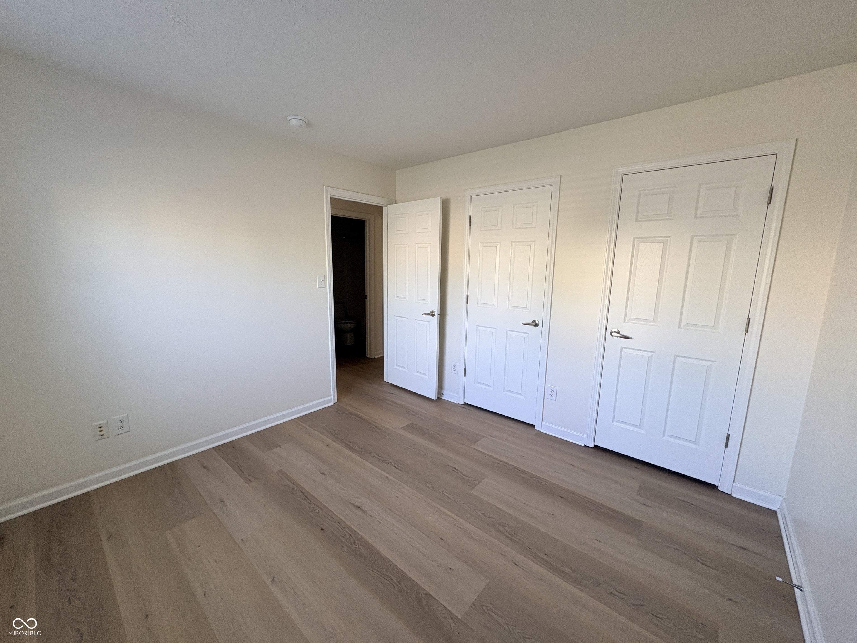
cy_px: 322
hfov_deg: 102.1
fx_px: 347
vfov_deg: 85.7
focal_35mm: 14
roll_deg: -1.2
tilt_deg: -8.7
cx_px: 428
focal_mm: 2.22
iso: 160
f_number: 2.2
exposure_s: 1/99
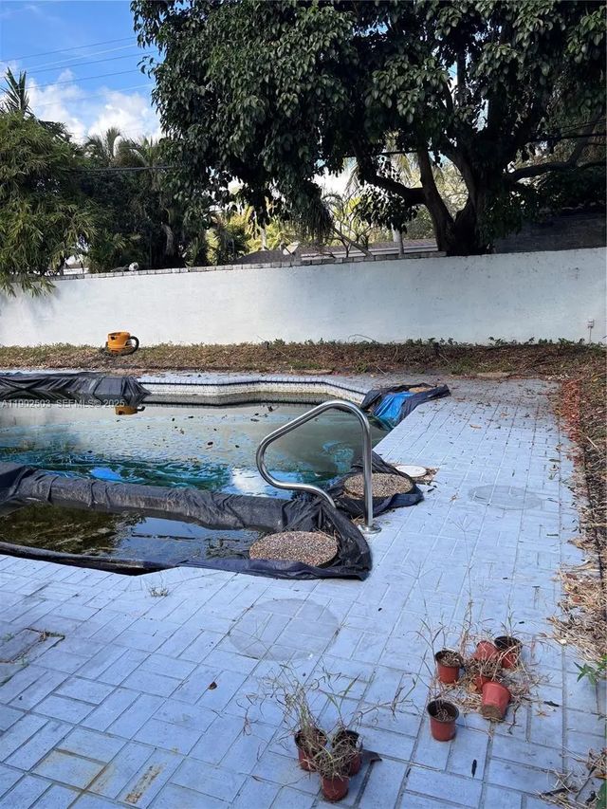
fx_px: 608
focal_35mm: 26
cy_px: 404
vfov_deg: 67.3
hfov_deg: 53.1
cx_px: 304
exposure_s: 1/865
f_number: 1.6
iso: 50
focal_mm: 5.96
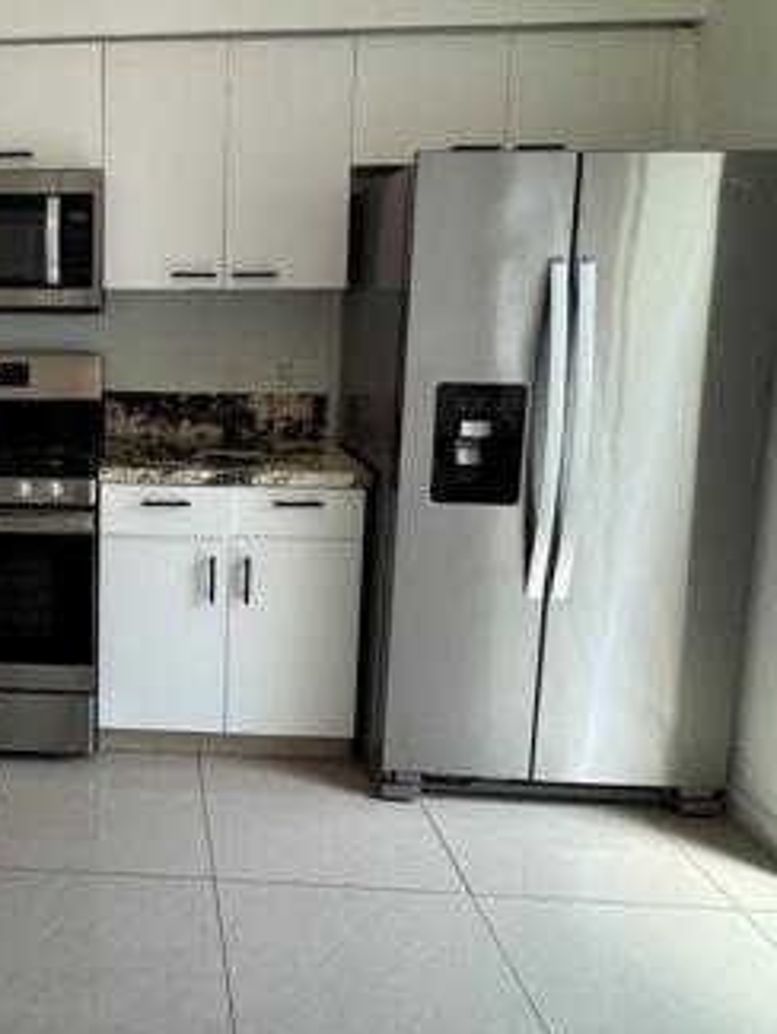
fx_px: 927
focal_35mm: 31
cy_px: 407
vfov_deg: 57.8
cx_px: 57
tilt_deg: -6.8
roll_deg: +0.7
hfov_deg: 41.4
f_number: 2.2
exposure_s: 1/120
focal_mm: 2.22
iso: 80
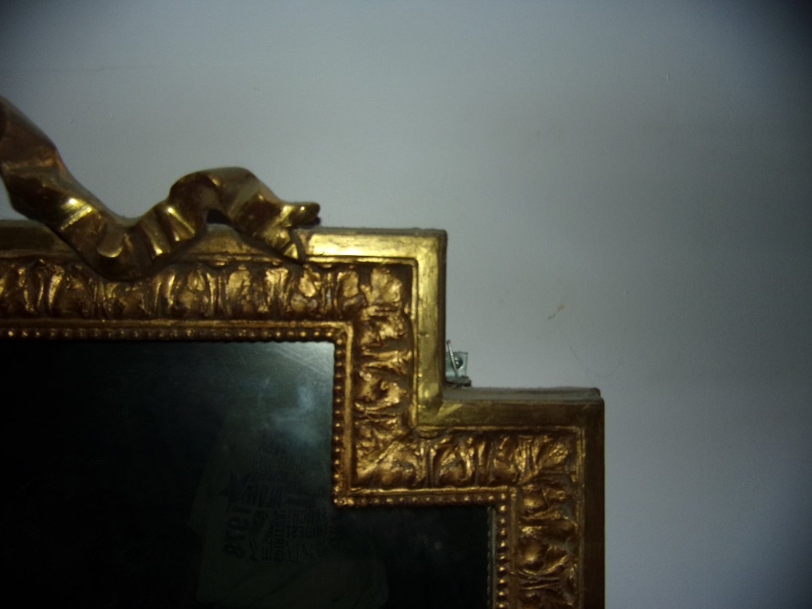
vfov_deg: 54.9
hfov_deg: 69.4
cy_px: 304
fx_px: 586
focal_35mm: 25
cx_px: 406
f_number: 3.5
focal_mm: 4.5
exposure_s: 1/34
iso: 80
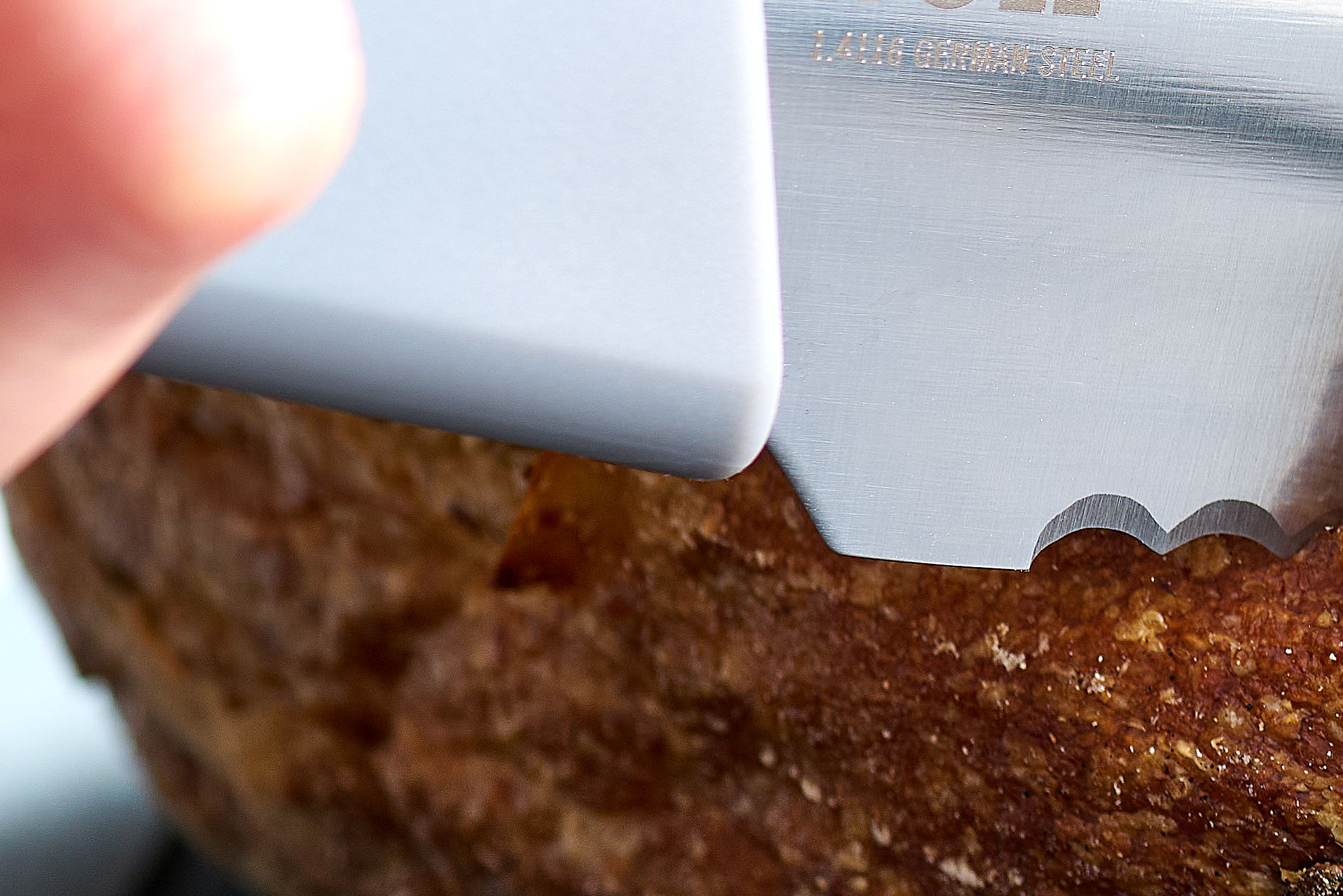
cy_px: 676
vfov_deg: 3.3
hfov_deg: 4.9
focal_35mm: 421
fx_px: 15706
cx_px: 2025
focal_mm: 105
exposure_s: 1/250
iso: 100
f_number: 9
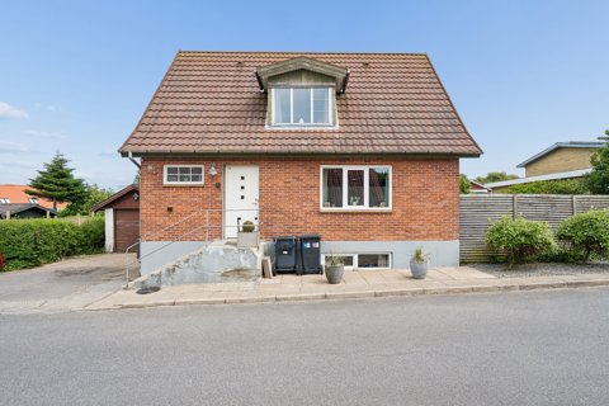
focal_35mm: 20
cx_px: 304
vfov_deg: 61.9
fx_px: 338
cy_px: 203
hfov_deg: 84.0
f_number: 6.3
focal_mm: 20
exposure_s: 1/500
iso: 160
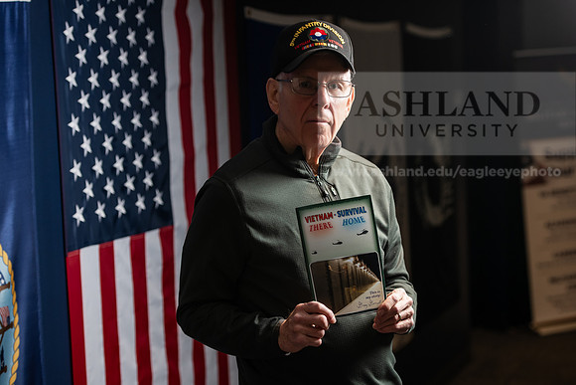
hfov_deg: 22.6
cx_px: 284
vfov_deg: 15.2
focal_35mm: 90
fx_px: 1440
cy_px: 196
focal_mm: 85
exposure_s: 1/200
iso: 640
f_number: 3.5
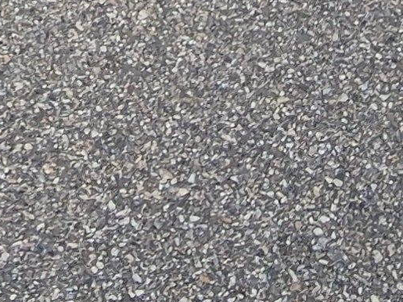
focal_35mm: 101
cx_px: -98
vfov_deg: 11.5
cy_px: -473
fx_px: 1176
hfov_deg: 18.3
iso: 50
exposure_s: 1/680
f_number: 2.2
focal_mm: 2.2
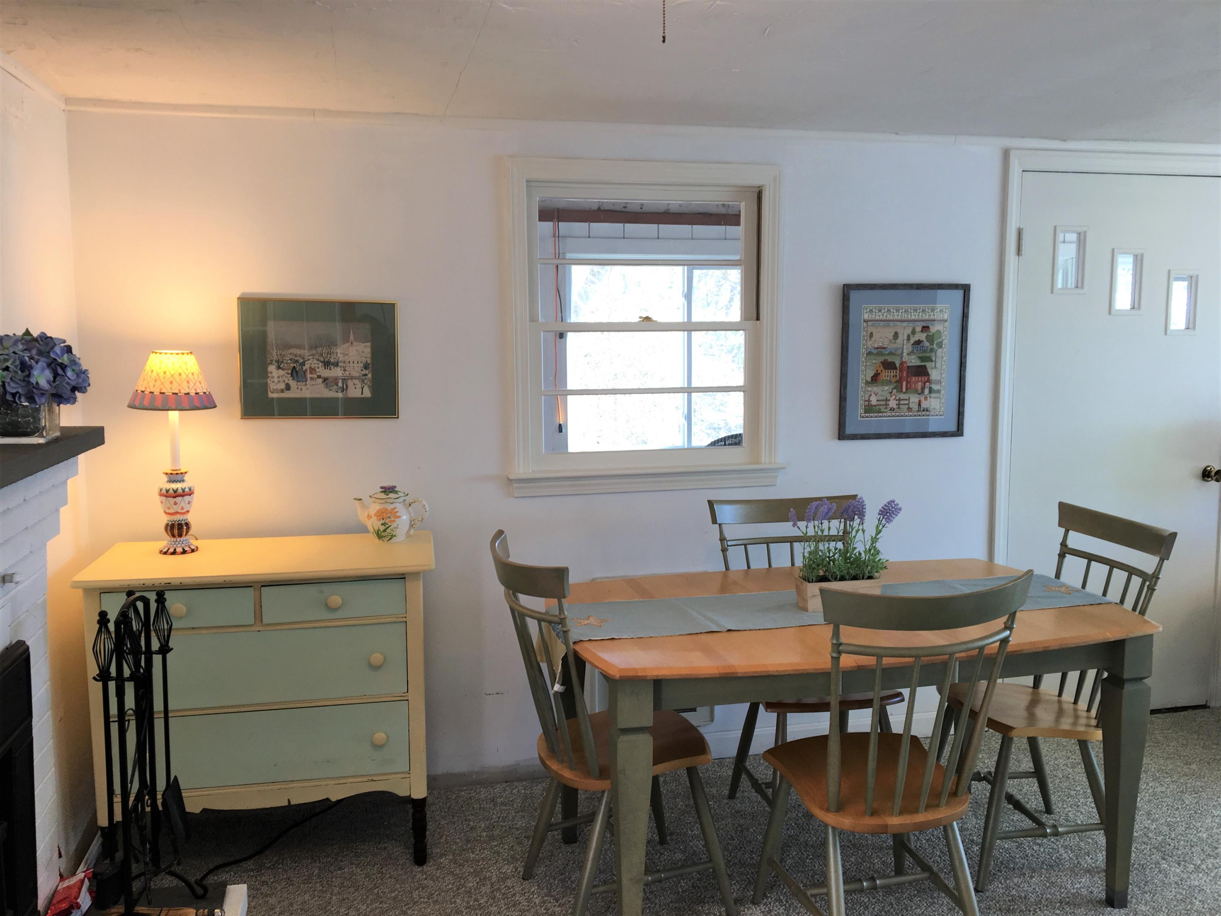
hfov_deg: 61.7
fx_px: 1023
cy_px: 458
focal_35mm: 29
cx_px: 610
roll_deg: +0.5
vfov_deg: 48.2
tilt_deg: -6.7
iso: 25
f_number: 2.2
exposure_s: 1/40
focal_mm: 4.15
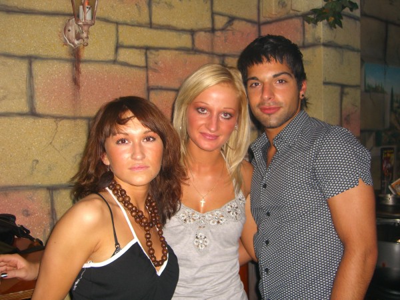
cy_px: 150
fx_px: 439
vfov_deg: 37.7
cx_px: 200
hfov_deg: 49.0
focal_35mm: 38
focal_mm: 7.9
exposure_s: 1/60
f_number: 2.8
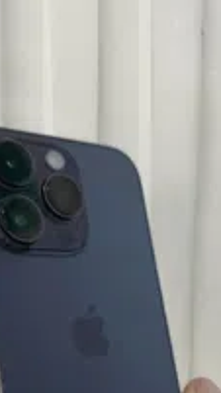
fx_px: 542
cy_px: 340
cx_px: 88
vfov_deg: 37.7
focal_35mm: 52
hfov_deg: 23.0
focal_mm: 6.86
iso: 160
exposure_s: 1/100
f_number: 1.78
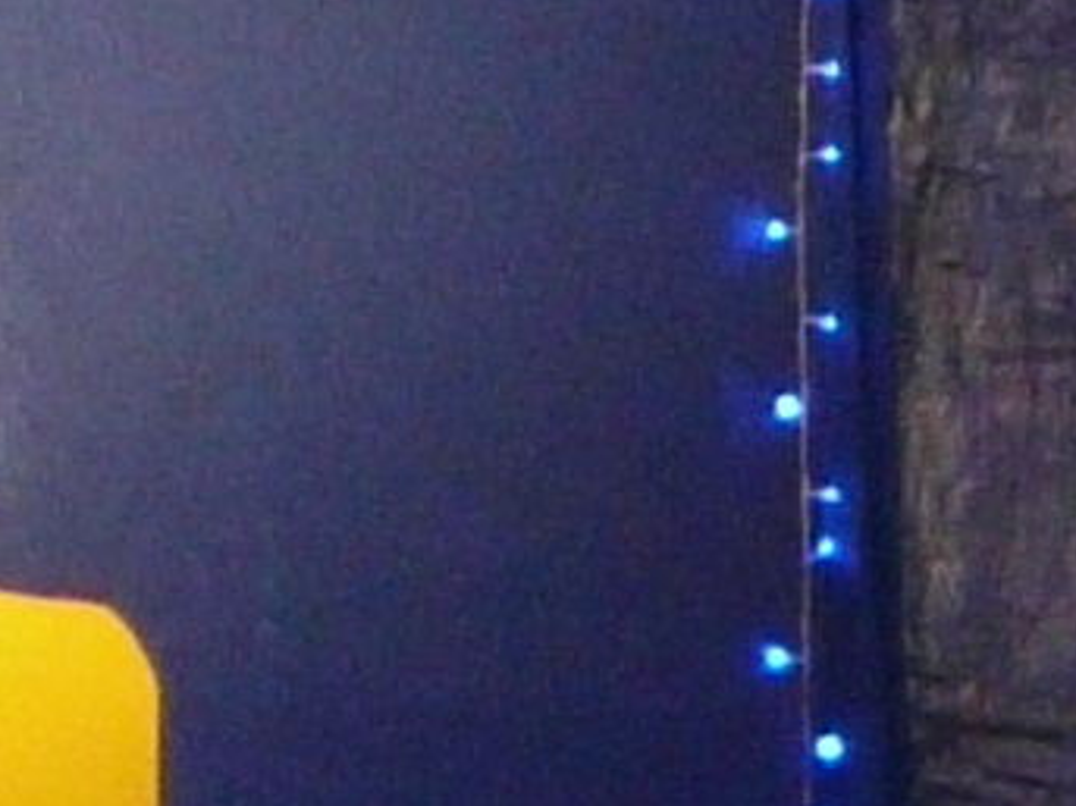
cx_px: -1659
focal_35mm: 530
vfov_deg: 2.8
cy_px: 1948
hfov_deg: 3.7
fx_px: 16469
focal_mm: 9.2
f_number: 3.2
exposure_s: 1/50
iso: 200
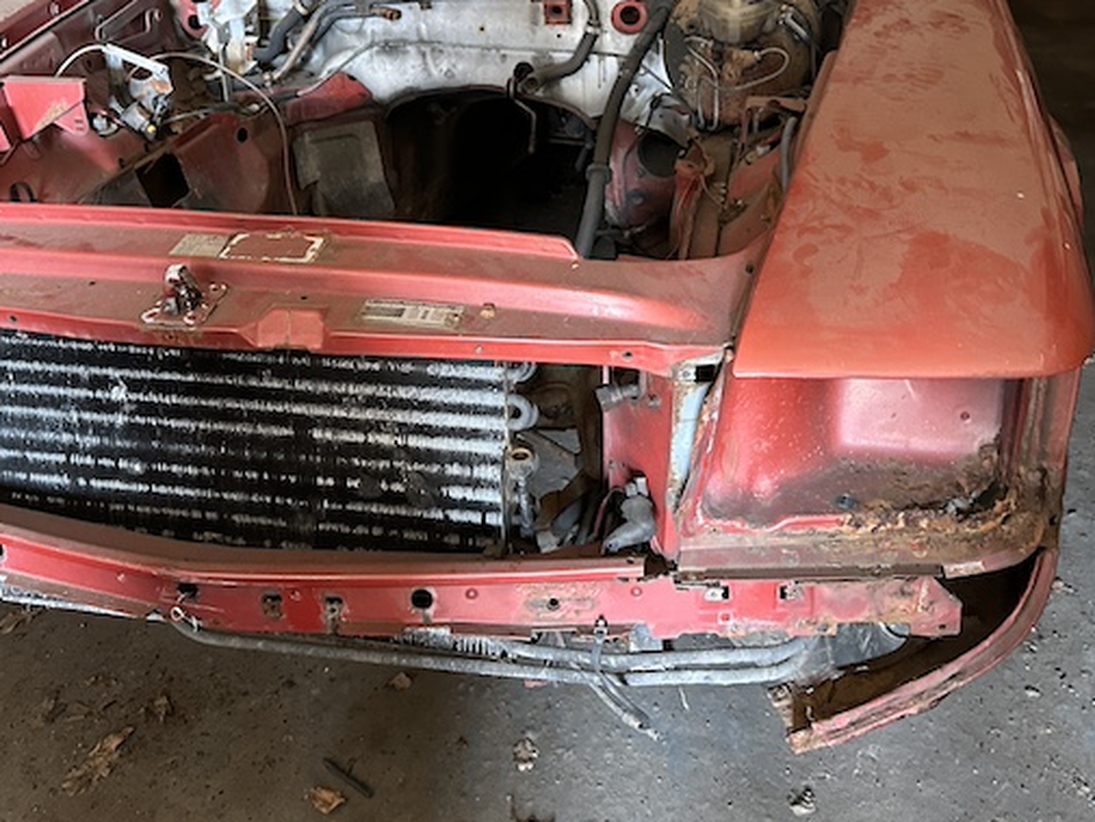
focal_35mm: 38
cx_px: 529
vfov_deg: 36.8
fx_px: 1202
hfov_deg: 49.0
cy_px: 200
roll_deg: +4.3
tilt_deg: -22.6
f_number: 1.78
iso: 500
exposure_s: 1/60
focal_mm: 6.86
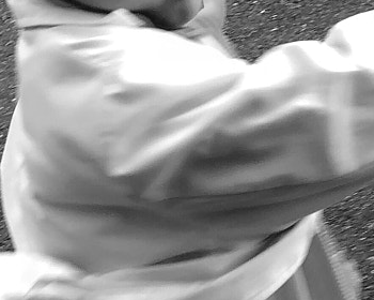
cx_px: 264
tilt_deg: -28.6
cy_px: 538
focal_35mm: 232
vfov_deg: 6.5
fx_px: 2568
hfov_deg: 8.3
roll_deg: +1.9
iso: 32
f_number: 2.4
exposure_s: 1/120
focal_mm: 6
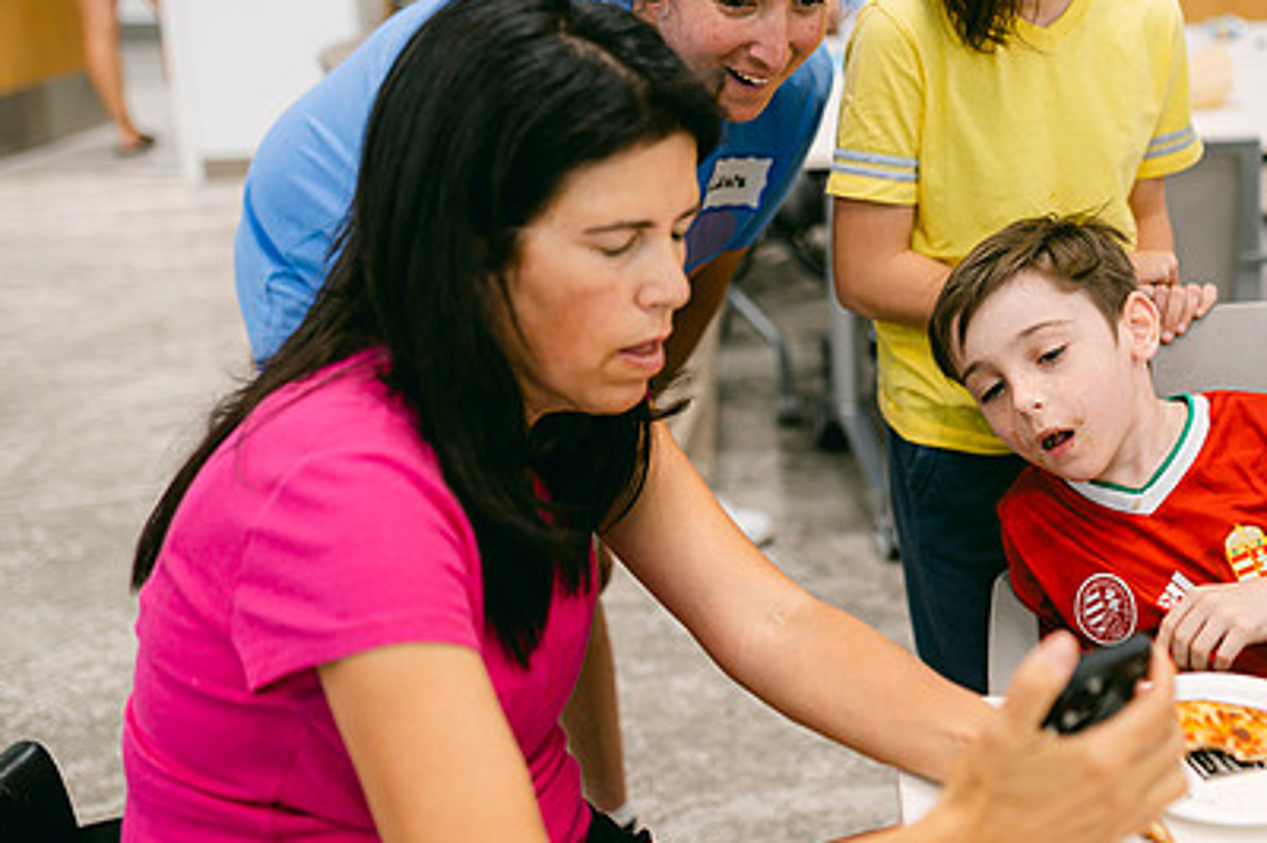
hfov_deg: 38.5
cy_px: 298
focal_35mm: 51
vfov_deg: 26.3
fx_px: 1793
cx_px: 849
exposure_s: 1/125
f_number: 2
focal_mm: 35
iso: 250
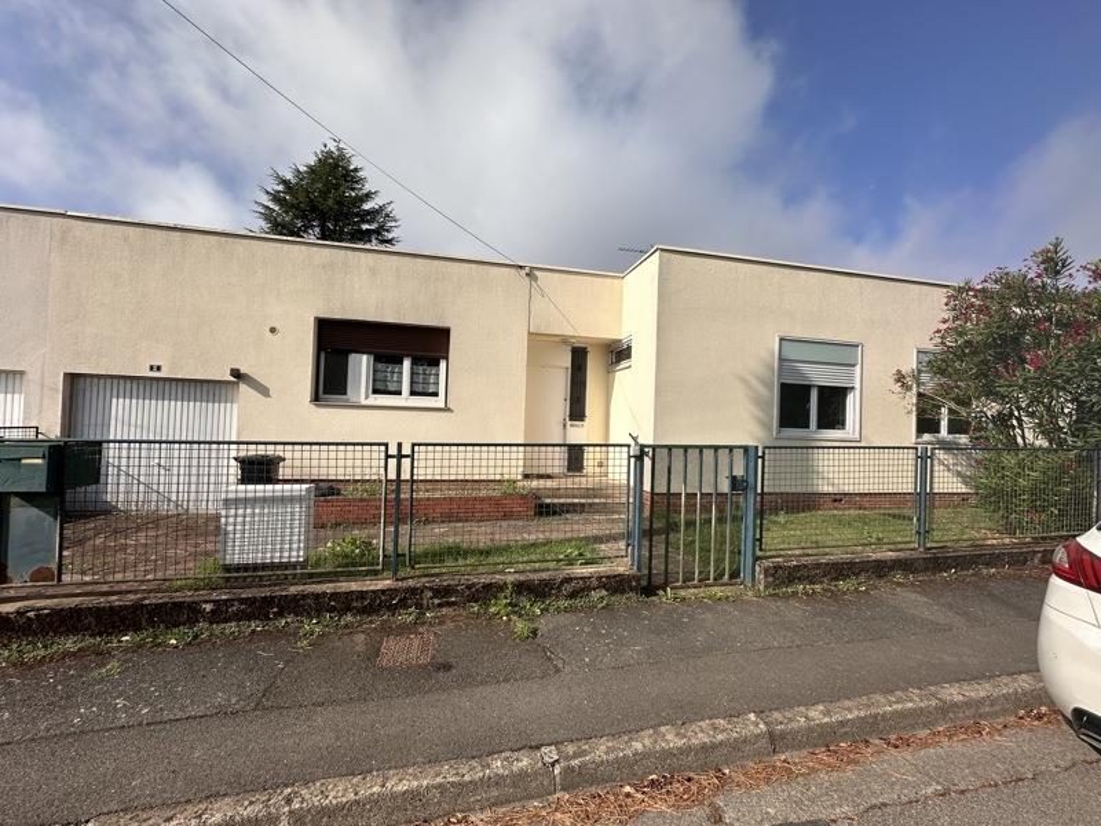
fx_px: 445
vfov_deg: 85.7
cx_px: 550
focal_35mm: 14
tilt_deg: +0.9
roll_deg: -2.2
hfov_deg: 102.1
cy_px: 413
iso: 50
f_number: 2.2
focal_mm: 2.22
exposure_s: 1/2882
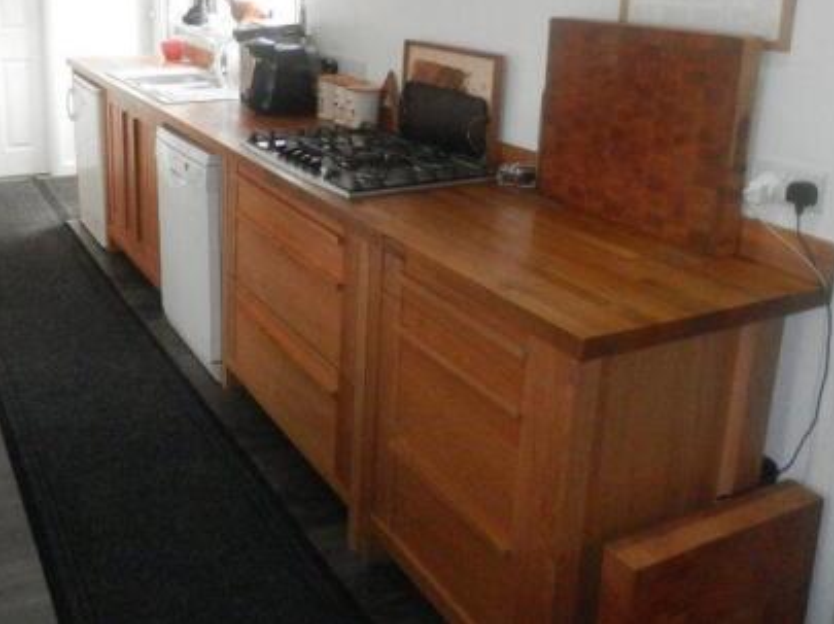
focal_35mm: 36
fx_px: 867
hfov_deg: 50.7
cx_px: 296
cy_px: 176
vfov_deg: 38.8
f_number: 3
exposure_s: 1/125
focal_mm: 4.5
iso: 500
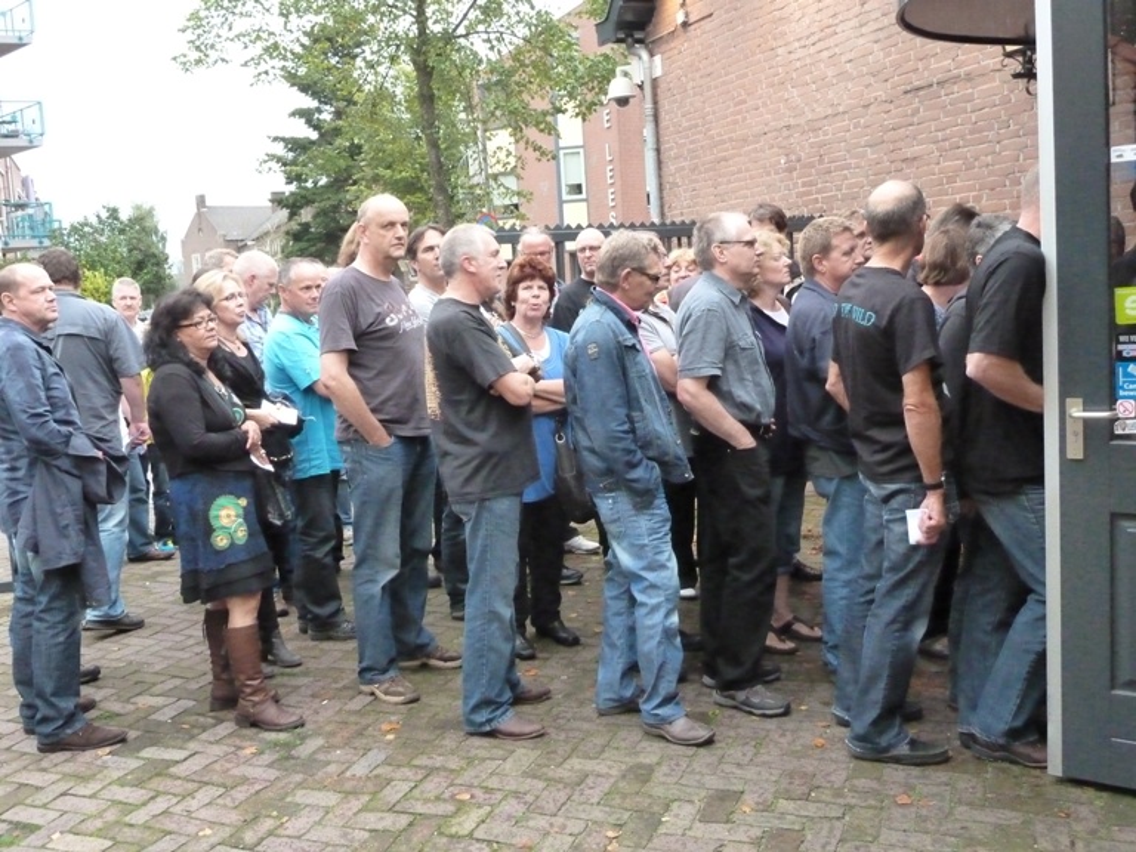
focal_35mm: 35
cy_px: 426
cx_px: 568
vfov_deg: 40.7
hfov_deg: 52.6
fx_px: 1149
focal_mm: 5.7
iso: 1250
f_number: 3.5
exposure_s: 1/60
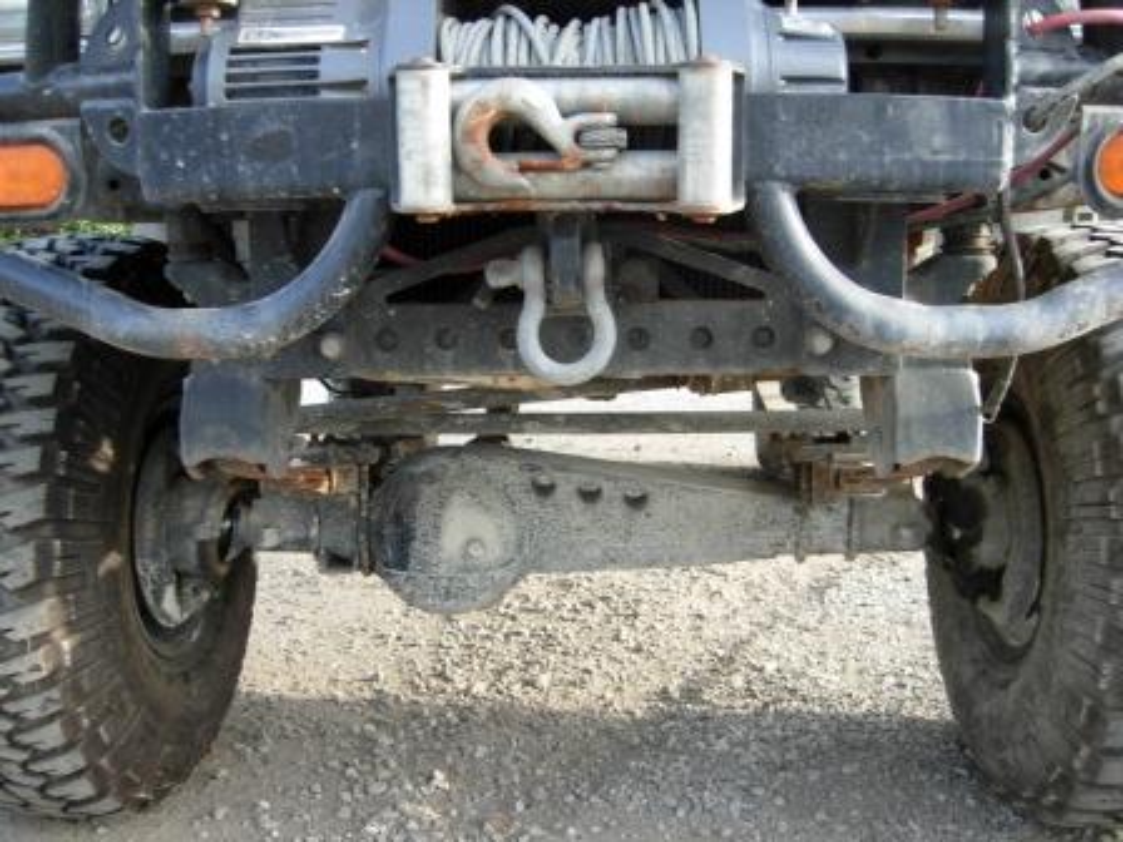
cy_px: 421
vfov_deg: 39.7
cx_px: 562
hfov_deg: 51.4
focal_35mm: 36
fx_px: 1168
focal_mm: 7.5
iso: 50
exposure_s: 1/60.4
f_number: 2.7
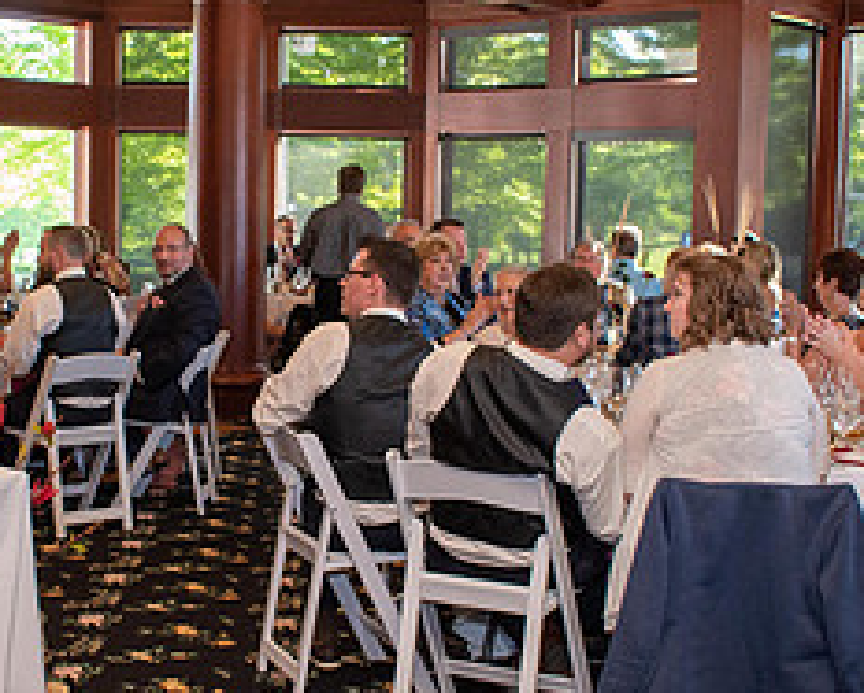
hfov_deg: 29.7
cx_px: 278
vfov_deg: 24.3
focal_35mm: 63
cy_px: 359
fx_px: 1613
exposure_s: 1/80
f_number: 4.5
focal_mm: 18
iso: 800
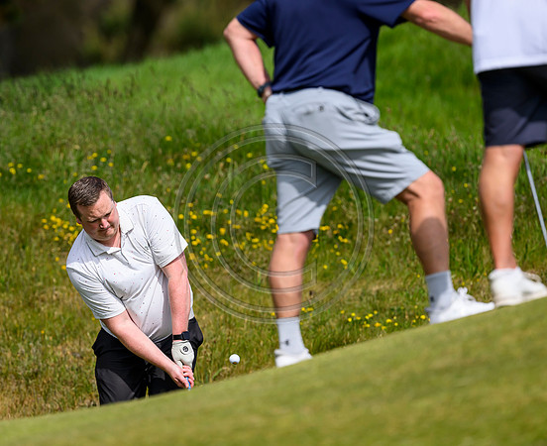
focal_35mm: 469
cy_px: 222
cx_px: 211
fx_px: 7643
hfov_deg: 4.1
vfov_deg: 3.3
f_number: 4
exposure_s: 1/6400
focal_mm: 400
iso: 500
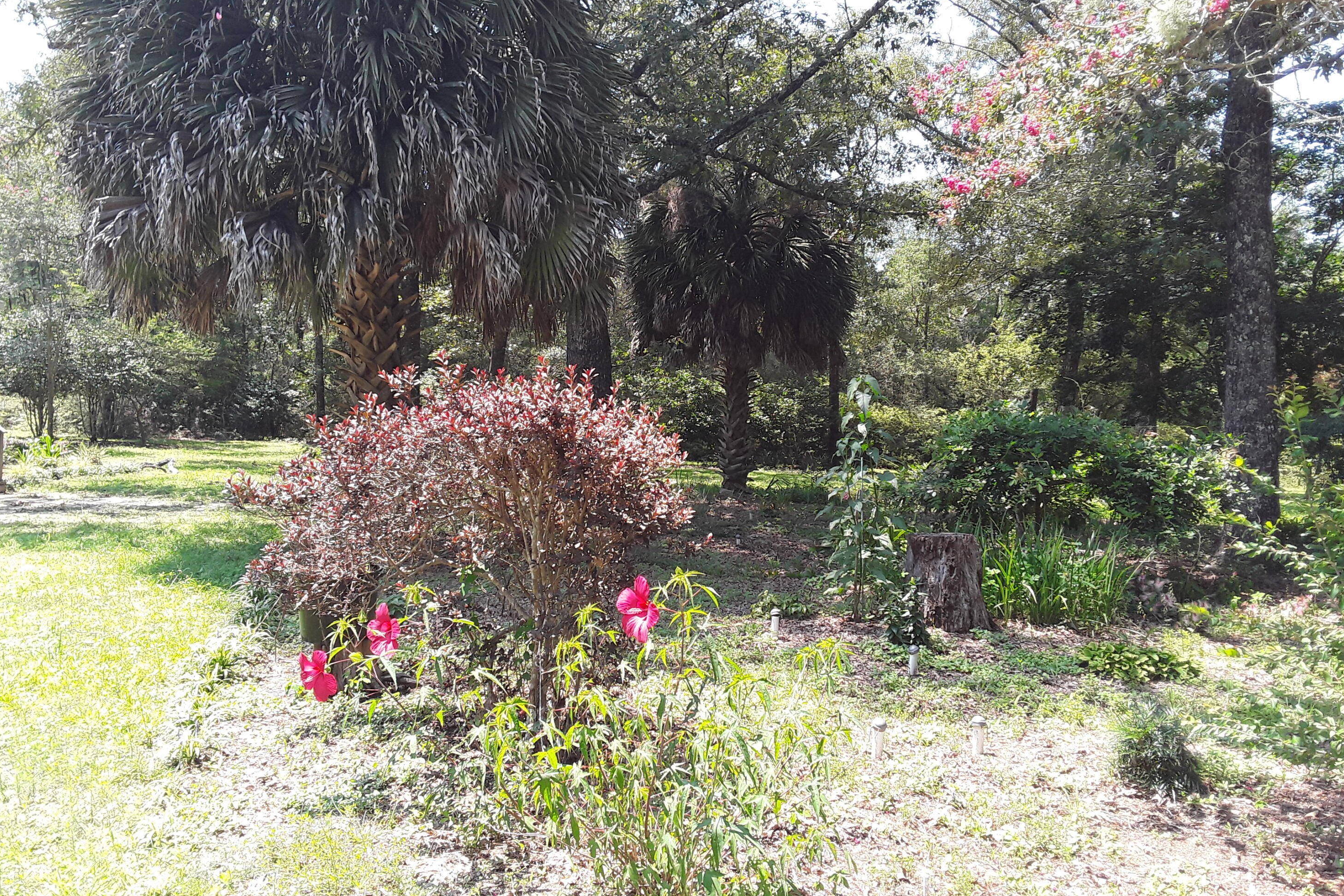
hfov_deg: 63.6
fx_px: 1083
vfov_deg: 44.9
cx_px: 656
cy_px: 401
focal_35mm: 29
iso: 40
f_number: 1.9
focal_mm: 2.91
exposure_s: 1/315
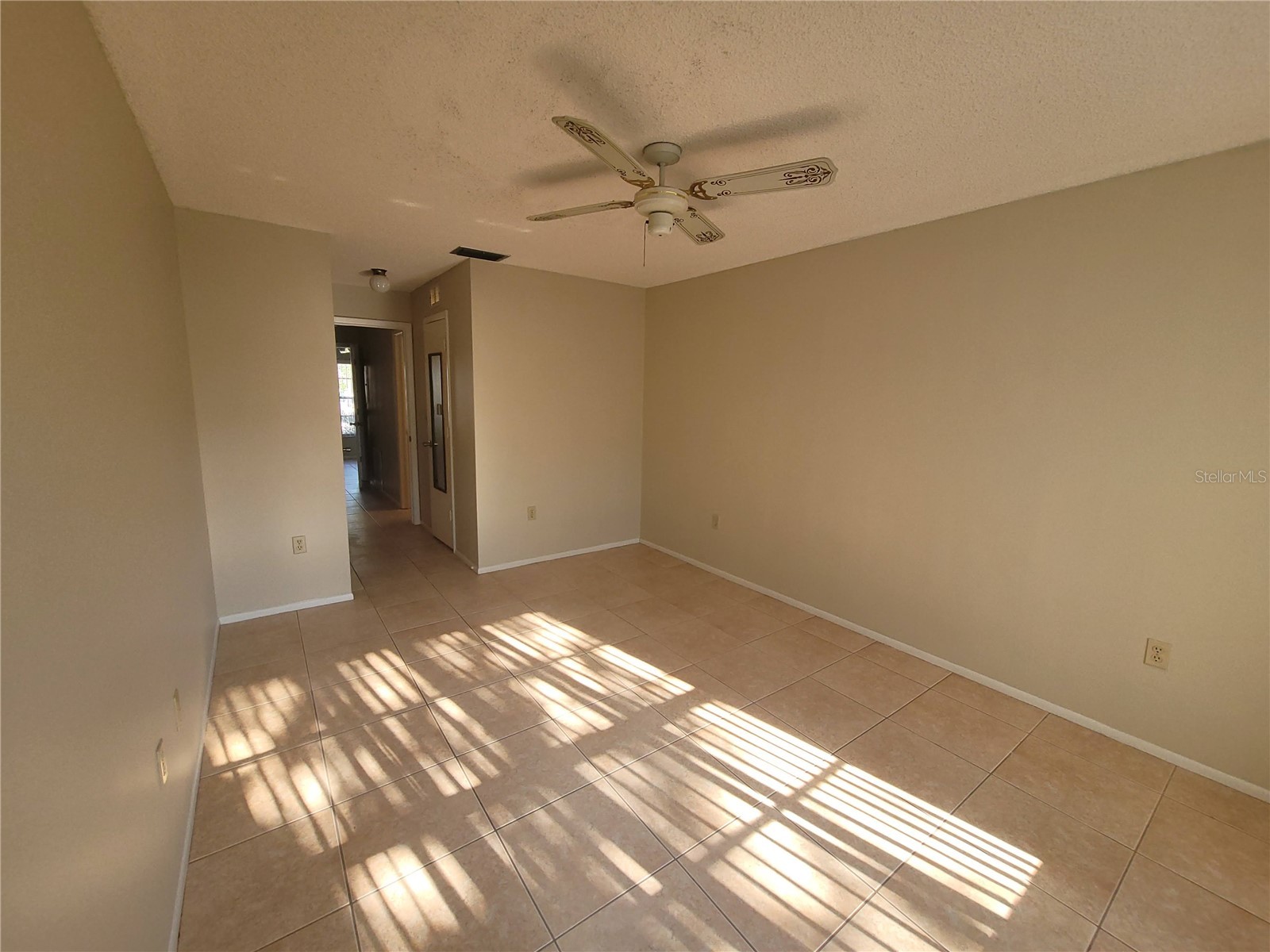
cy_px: 476
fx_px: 477
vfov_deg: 89.9
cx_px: 635
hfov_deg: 106.2
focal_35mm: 13
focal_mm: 2.2
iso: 125
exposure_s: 1/120
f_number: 2.2
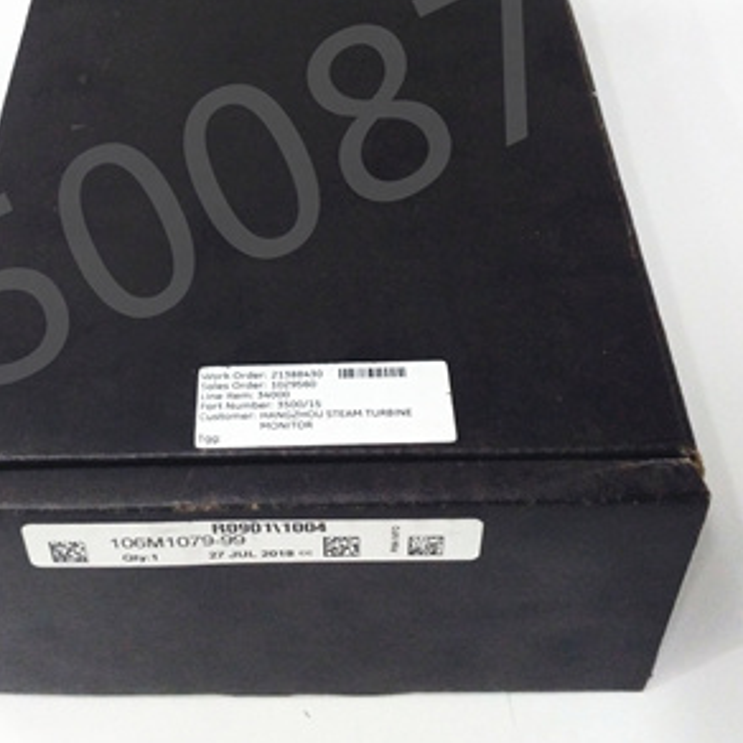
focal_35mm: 49
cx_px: 288
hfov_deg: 34.5
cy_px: 247
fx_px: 1190
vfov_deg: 34.4
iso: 396
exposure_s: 1/33
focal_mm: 3.79
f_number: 2
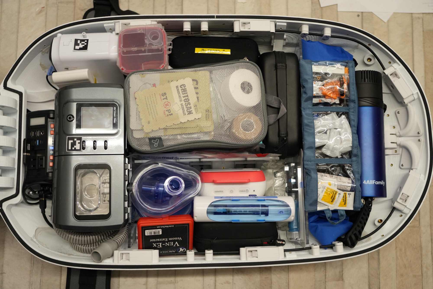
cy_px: 144
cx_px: 216
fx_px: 421
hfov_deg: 54.4
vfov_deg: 37.8
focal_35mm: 35
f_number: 4
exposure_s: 1/250
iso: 2500
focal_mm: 35
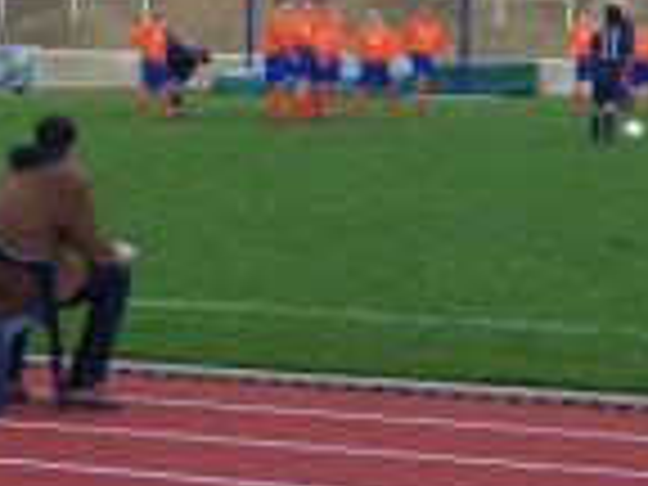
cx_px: 490
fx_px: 4043
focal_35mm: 216
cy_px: 144
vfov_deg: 6.9
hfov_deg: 9.1
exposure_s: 1/90
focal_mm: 16
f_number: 4.8
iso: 100
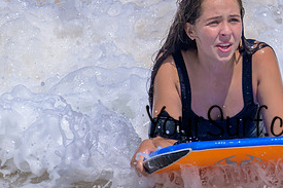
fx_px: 11965
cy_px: 98
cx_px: 341
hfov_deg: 1.4
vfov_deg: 0.9
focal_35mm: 1523
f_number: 11
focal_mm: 530
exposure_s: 1/2000
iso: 360
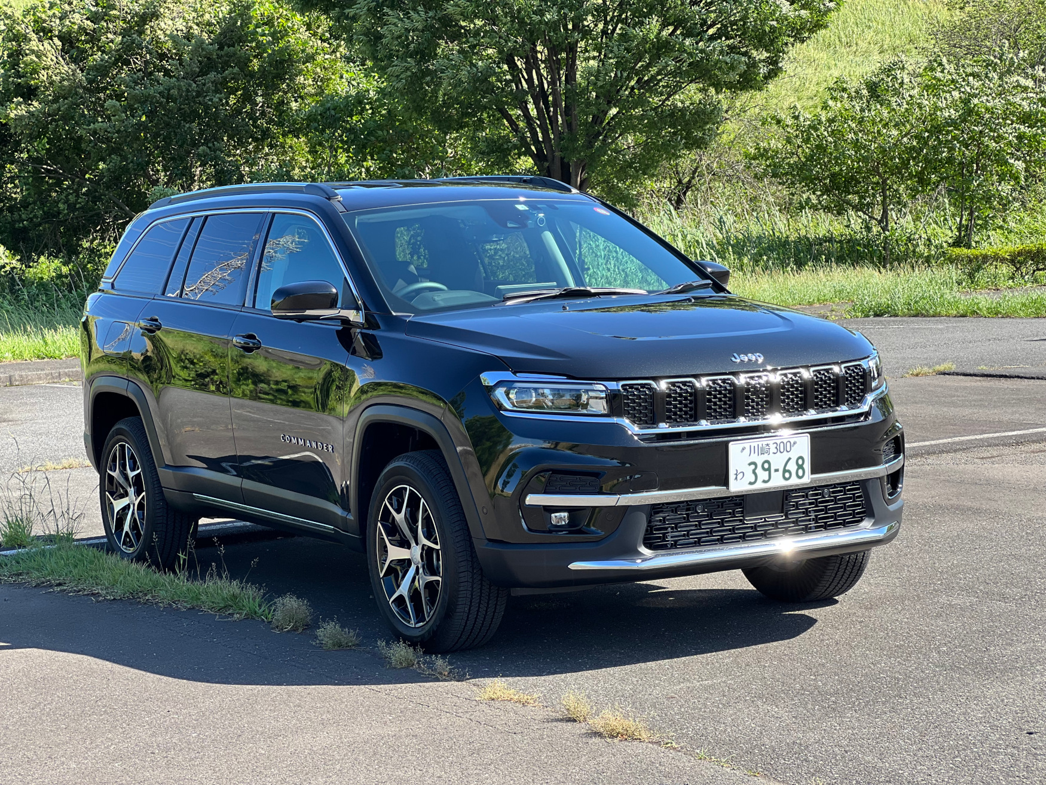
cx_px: 523
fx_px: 2327
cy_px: 392
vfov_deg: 19.1
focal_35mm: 77
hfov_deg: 25.3
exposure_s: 1/121
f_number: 2.8
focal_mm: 9
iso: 20
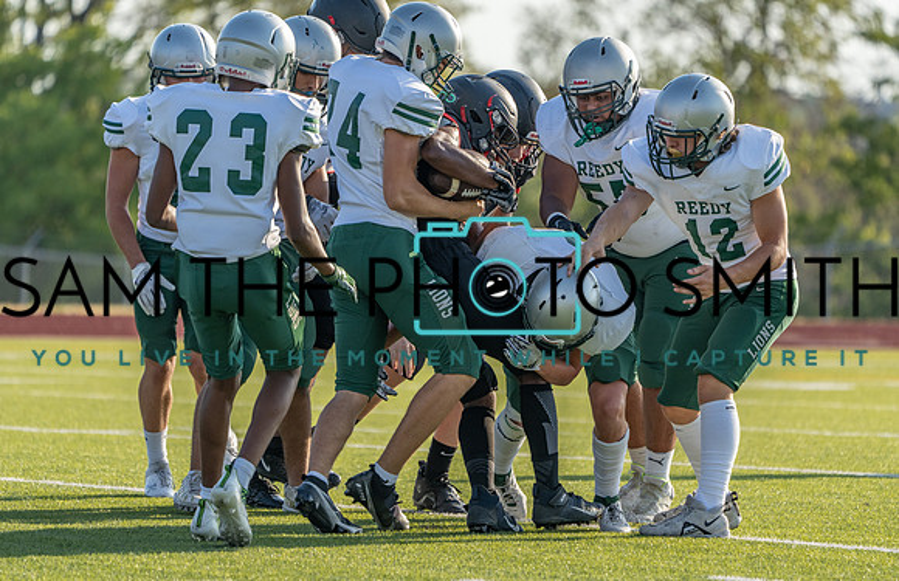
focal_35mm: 362
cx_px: 475
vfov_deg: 3.7
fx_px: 8952
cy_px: 311
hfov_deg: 5.7
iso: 500
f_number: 5.6
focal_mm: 336
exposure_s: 1/1250
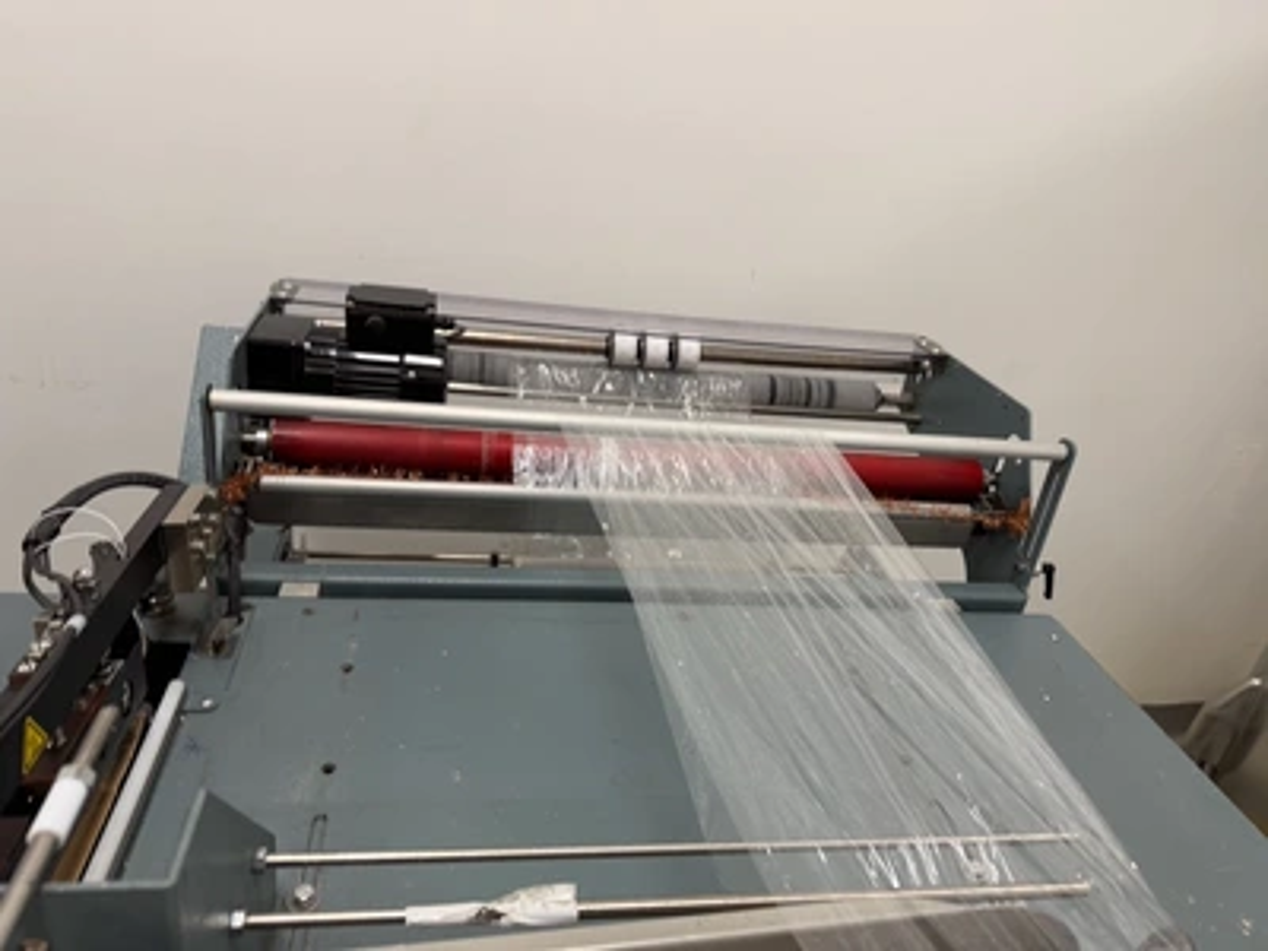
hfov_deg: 71.6
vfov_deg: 56.8
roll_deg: -6.1
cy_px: 476
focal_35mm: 24
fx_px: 879
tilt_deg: -23.2
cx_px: 634
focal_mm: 6.76
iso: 125
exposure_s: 1/60
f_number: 1.78
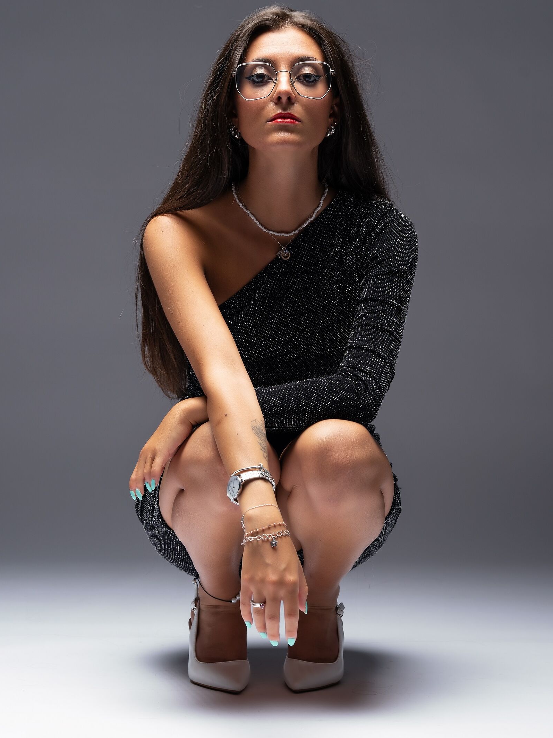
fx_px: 2428
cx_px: 276
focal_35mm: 114
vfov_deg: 17.3
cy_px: 339
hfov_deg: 13.0
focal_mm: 105
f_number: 7.1
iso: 100
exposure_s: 1/200
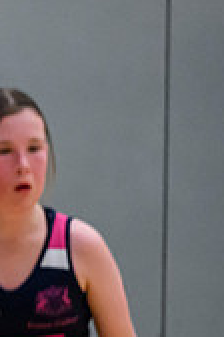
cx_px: -536
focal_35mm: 938
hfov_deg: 1.5
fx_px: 8754
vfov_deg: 2.2
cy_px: 227
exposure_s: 1/1000
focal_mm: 200
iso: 6400
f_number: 3.2
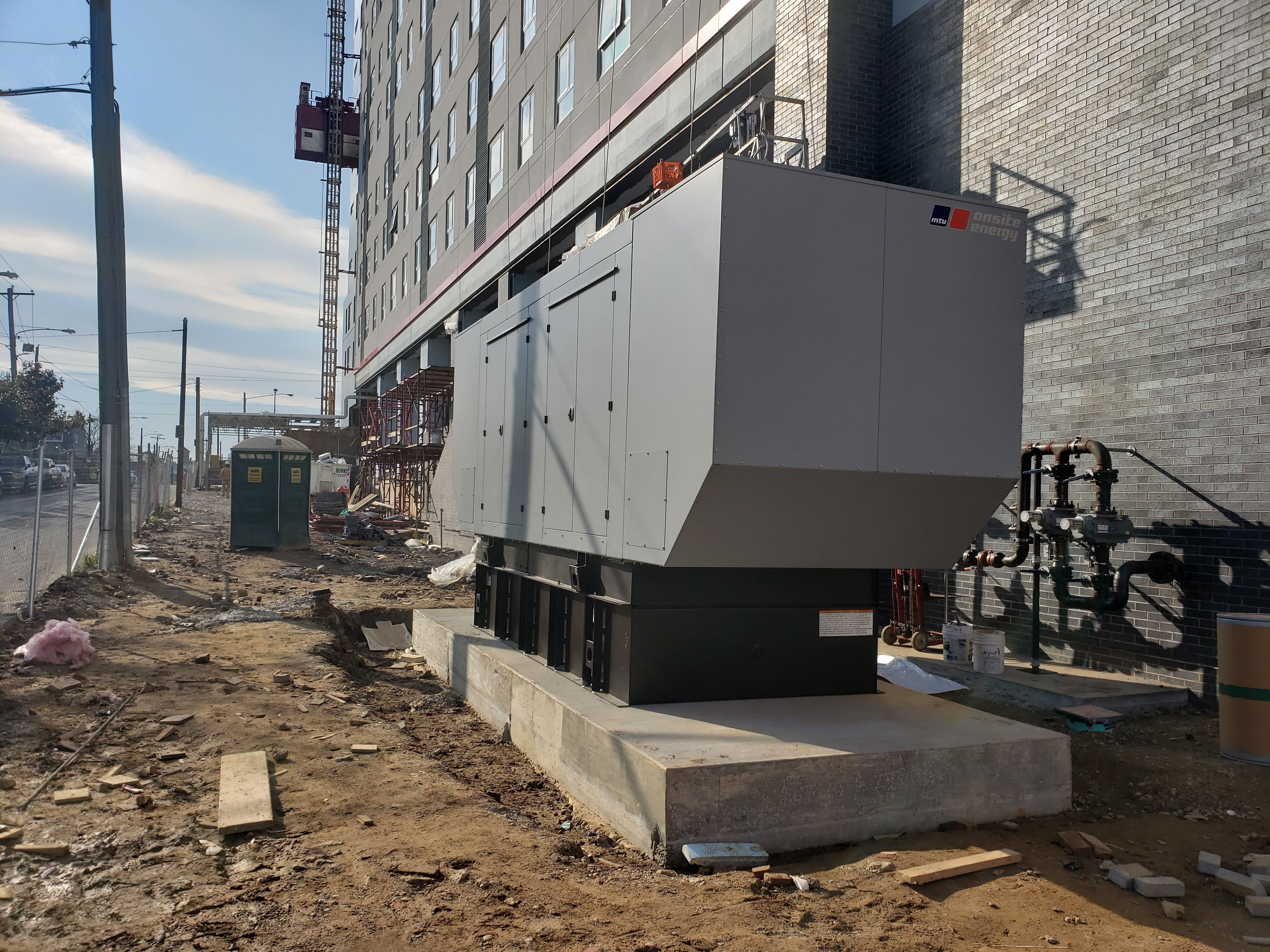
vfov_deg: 53.1
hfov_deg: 67.3
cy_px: 476
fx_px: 954
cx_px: 635
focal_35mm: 26
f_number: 2.4
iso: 50
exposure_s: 1/2316
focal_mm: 4.3
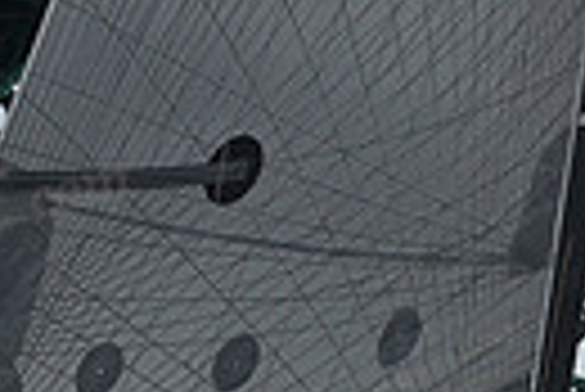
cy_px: 831
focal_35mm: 312
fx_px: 5076
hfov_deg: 6.6
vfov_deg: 4.3
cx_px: 364
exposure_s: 1/800
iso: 250
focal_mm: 70
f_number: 6.3
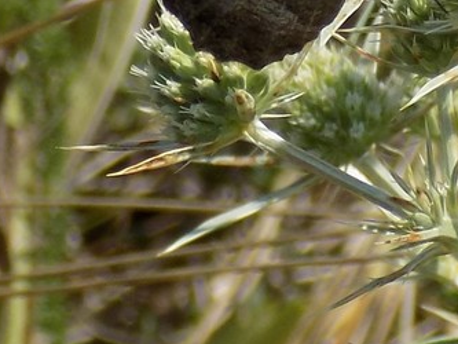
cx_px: 284
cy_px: -89
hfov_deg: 6.6
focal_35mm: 302
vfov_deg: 4.9
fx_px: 3997
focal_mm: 20.9
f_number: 4.8
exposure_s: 1/500
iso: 80
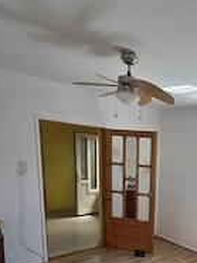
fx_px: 213
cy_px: 201
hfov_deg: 41.7
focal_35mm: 28
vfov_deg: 59.7
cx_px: 206
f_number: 2.2
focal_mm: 2.2
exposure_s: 1/100
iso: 50
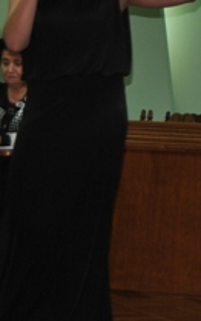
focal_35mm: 150
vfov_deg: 13.7
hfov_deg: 8.5
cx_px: 341
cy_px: -2
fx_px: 1312
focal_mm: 32
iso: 200
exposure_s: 1/60
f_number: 4.5
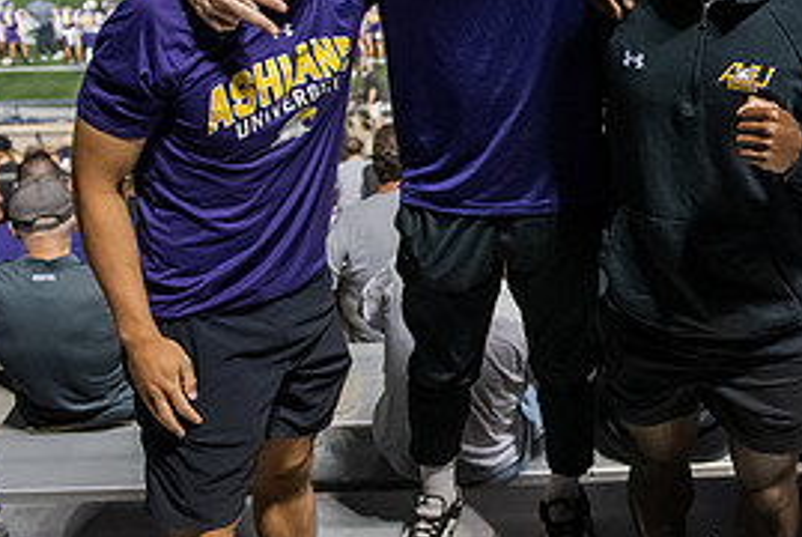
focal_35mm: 56
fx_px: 1249
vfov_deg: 23.8
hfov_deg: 33.6
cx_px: 727
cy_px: 94
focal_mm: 26
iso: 5000
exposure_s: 1/200
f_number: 3.5
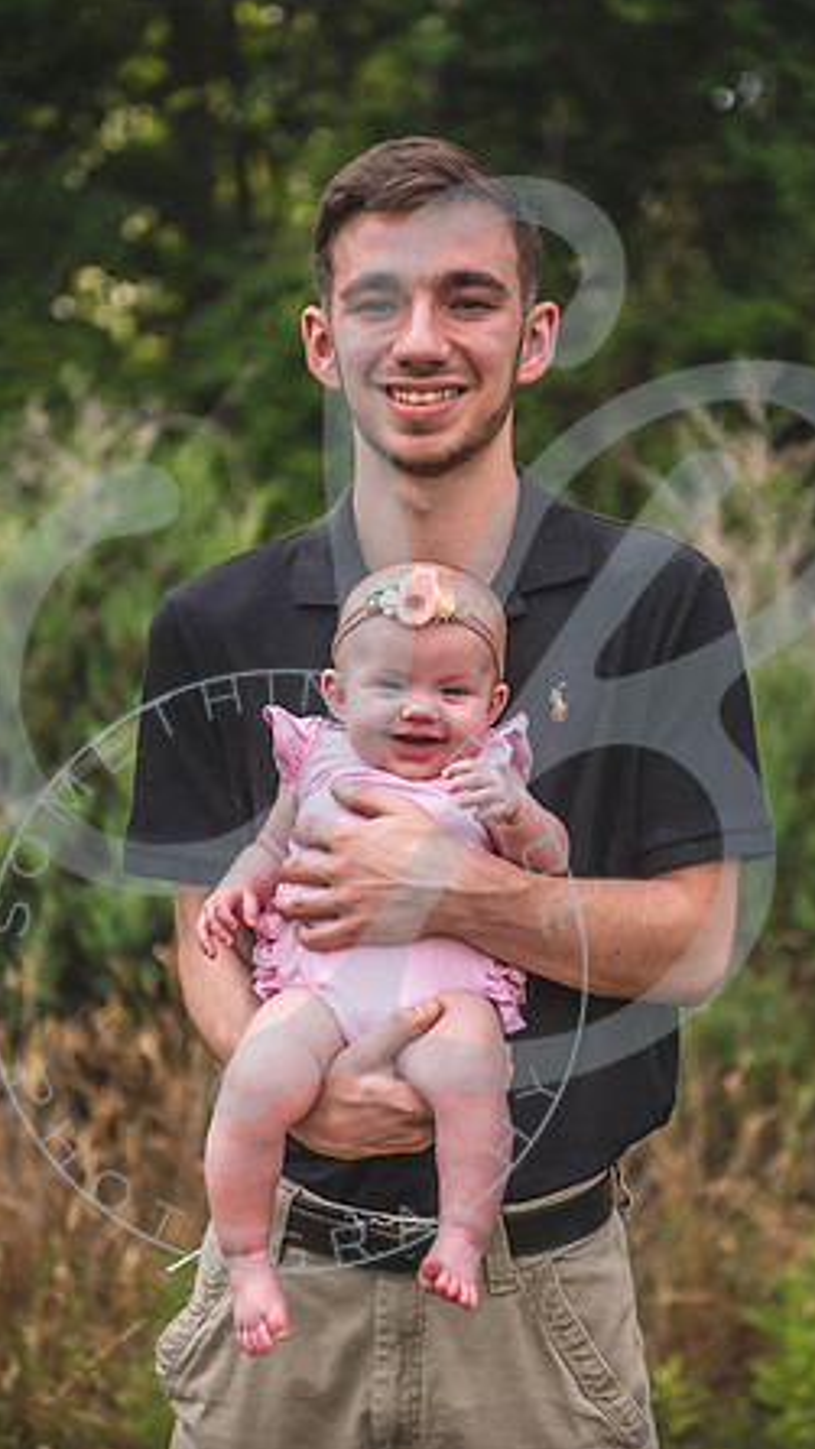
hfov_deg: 16.3
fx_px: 2842
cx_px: 432
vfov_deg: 28.6
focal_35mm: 74
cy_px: 724
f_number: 2.8
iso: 100
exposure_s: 1/640
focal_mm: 70
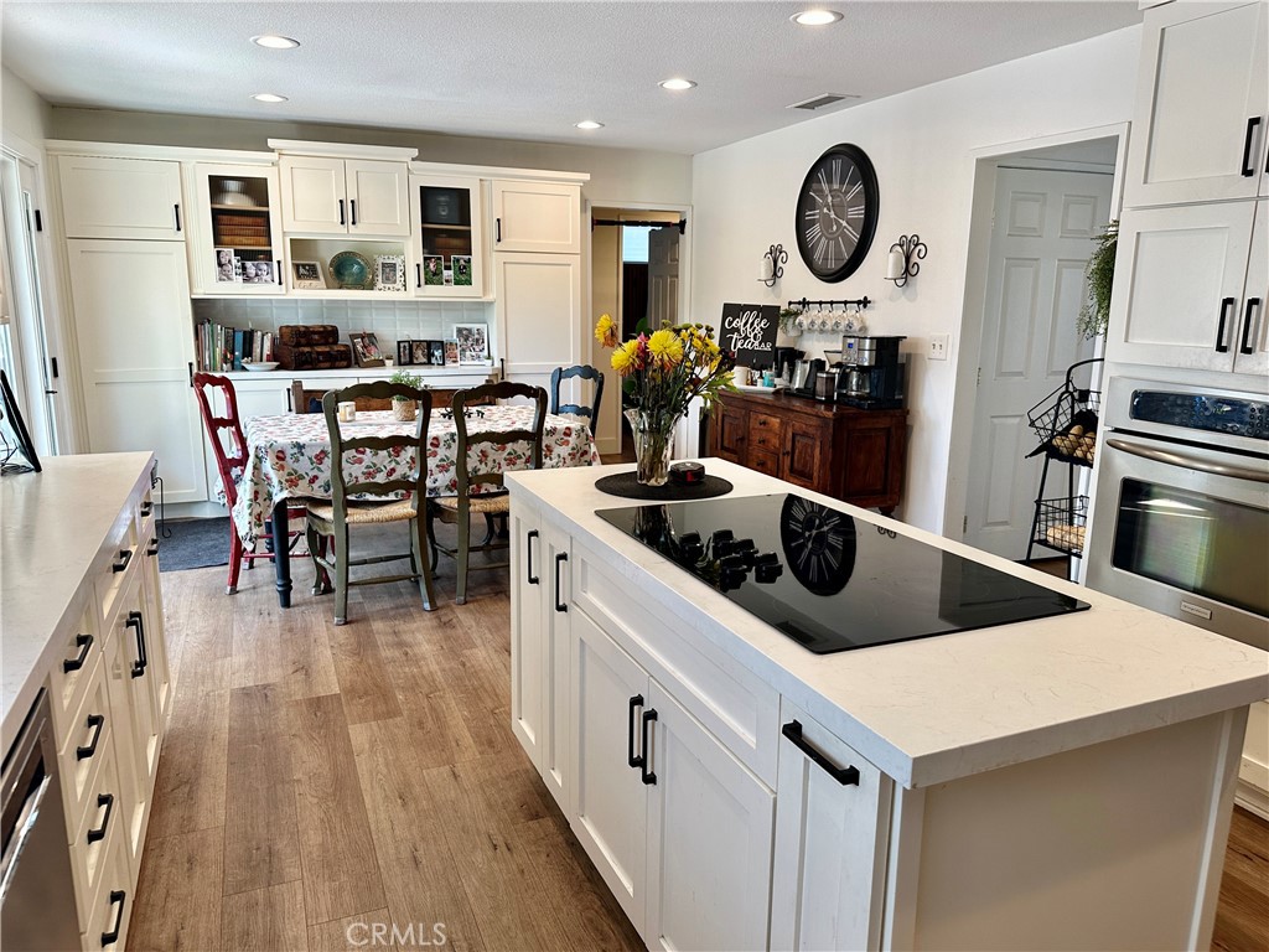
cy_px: 476
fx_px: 880
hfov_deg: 71.6
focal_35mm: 24
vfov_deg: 56.8
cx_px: 634
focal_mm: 6.86
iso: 125
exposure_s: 1/120
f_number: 1.78
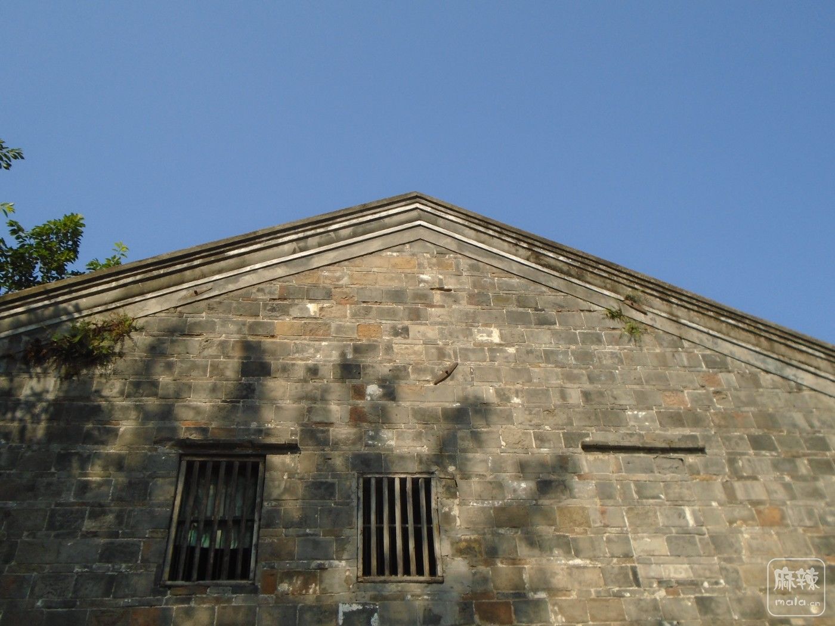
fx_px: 748
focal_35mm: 31
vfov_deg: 45.4
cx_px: 418
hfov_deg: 58.4
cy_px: 313
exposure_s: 1/800
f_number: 3.5
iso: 100
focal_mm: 5.5
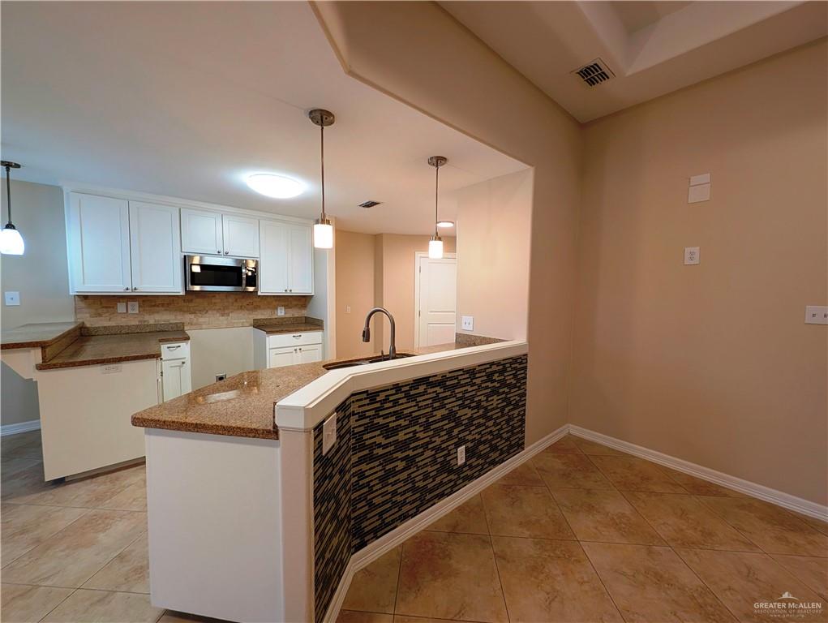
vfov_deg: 94.6
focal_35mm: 12
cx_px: 414
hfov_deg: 110.5
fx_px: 287
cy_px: 312
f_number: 1.95
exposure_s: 1/40
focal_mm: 2.23
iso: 44
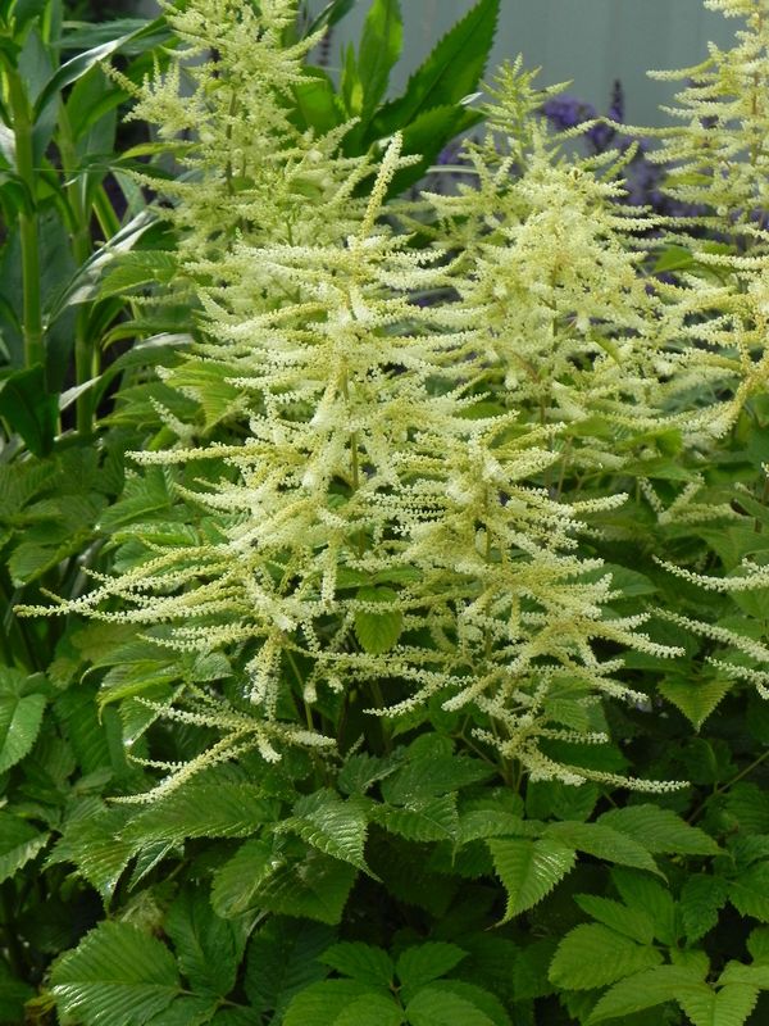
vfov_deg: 16.8
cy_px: 513
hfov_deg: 12.7
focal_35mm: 117
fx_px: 3466
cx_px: 384
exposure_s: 1/500
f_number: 4.5
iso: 160
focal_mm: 20.8
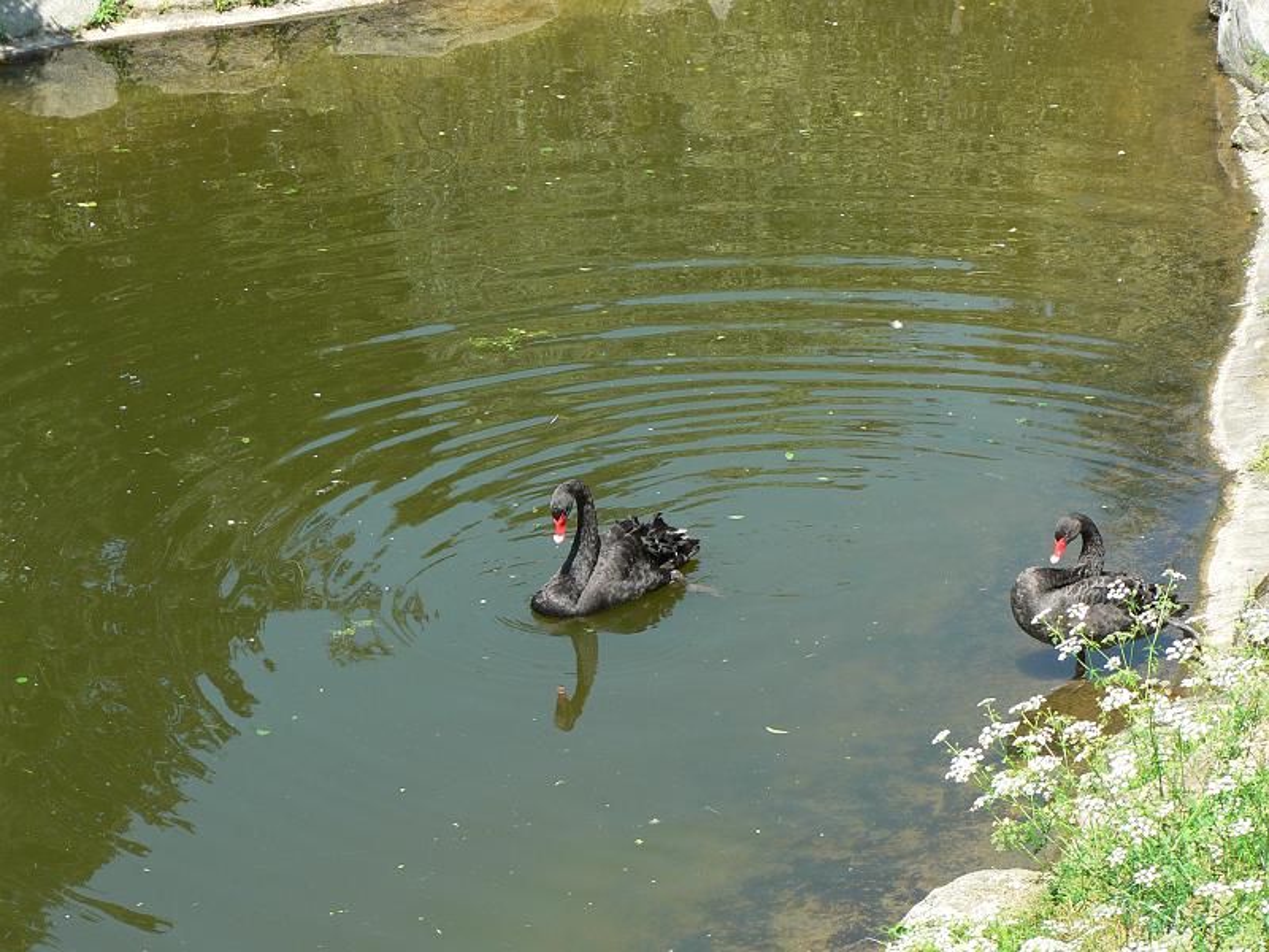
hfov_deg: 15.9
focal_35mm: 124
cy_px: 476
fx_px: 4546
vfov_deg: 12.0
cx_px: 634
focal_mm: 20.7
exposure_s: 1/250
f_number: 4
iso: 80
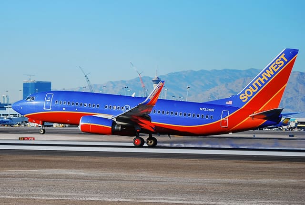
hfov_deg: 19.4
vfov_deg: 13.1
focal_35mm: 105
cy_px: 102
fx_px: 892
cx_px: 152
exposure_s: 1/640
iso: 100
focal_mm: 70
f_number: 4.2
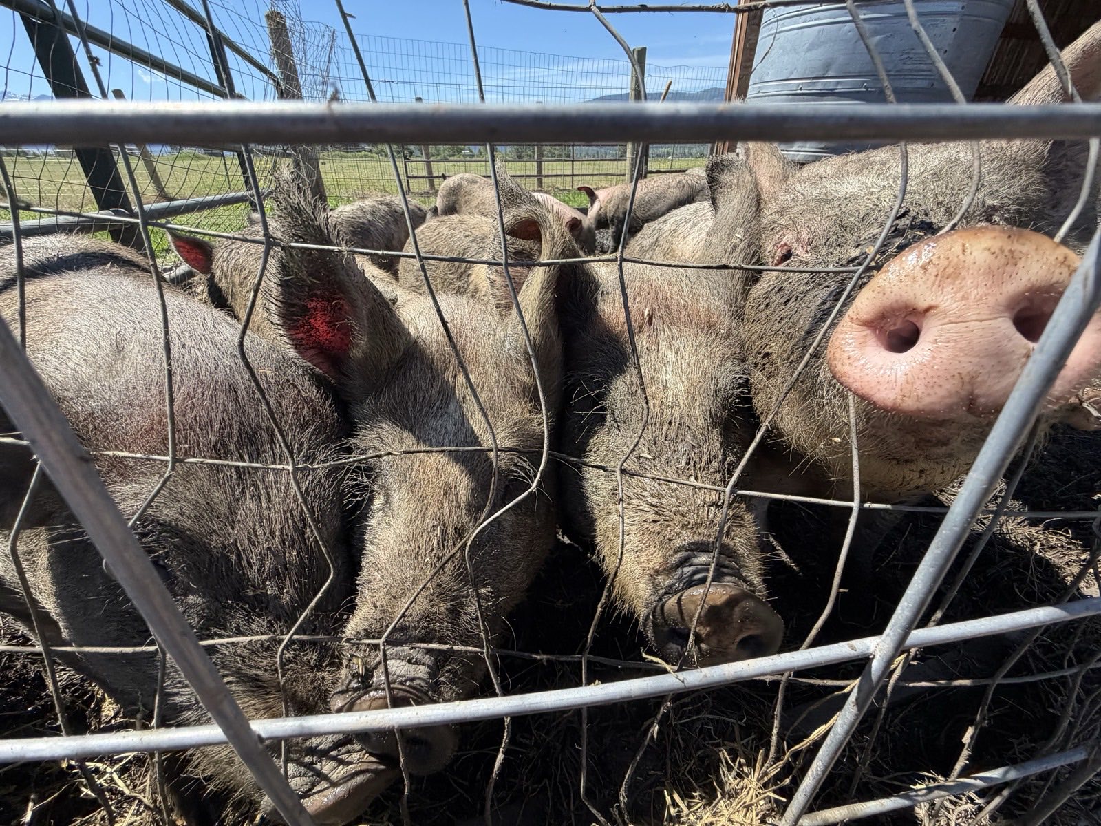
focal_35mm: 14
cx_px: 550
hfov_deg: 102.1
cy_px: 413
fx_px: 445
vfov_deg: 85.7
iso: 40
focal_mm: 2.22
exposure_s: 1/502
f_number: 2.2
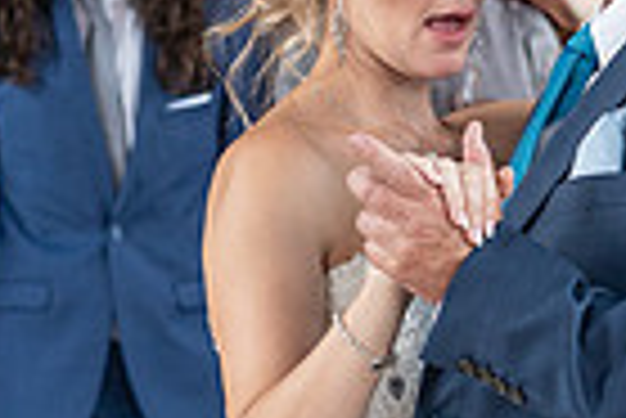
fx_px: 6388
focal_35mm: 367
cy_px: 73
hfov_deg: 5.6
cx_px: 462
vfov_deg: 3.8
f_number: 5
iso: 1000
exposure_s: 1/250
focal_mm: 84
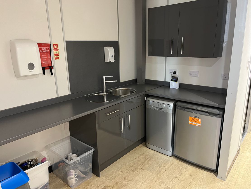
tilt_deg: -14.9
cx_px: 126
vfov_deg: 53.1
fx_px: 189
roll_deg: +1.0
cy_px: 94
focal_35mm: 26
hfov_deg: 67.3
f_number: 1.6
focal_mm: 5.1
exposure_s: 1/33
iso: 400
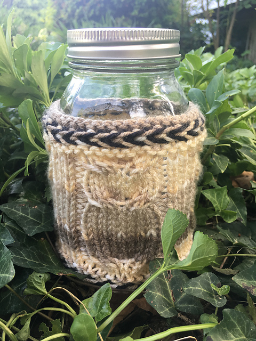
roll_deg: -1.7
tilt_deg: -21.4
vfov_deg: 61.7
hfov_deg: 48.2
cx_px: 128
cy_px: 170
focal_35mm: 29
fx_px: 286
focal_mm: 4.15
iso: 25
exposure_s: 1/60
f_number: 2.2
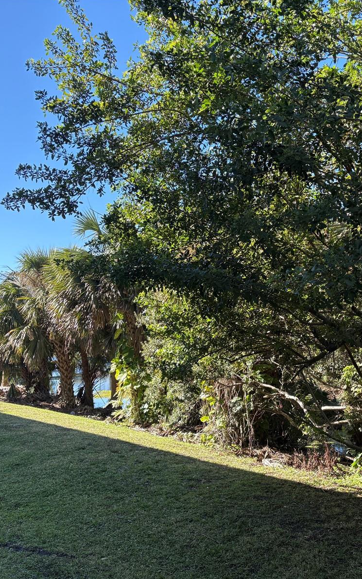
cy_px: 289
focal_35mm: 37
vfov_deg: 52.7
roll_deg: +0.3
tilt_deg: +5.9
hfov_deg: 33.9
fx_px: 584
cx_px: 260
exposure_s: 1/701
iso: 64
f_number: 1.6
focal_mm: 5.96
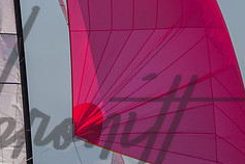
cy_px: 119
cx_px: 81
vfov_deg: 3.7
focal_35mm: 374
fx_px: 2545
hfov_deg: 5.5
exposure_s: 1/640
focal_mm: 105
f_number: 9
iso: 640
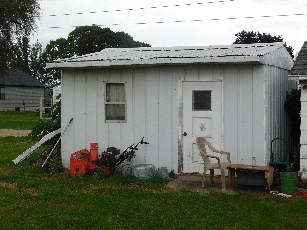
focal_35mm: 59
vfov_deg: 24.8
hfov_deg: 32.7
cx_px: 154
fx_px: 523
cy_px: 115
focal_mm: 10.4
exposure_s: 1/125
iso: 125
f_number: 4
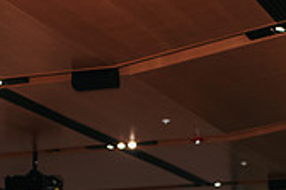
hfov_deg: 14.1
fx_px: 1160
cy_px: 335
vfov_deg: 9.0
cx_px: 171
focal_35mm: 146
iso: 640
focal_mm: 35
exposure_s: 1/160
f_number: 2.8
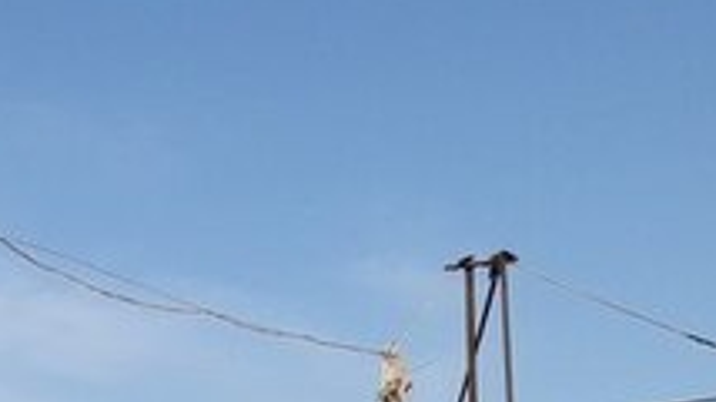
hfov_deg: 21.9
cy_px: 809
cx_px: 17
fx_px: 1783
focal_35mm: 94
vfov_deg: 11.5
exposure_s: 1/2151
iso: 40
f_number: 1.9
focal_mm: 3.7
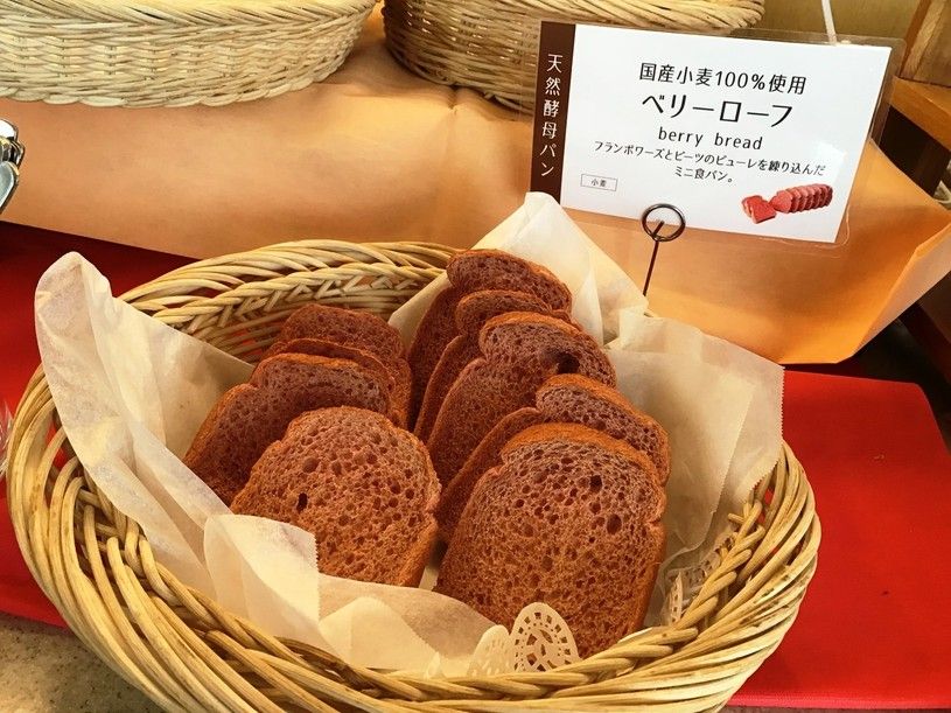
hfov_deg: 58.4
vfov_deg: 45.4
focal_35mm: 31
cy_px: 356
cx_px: 476
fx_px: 852
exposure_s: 1/30
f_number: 2.4
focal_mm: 3.3
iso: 25
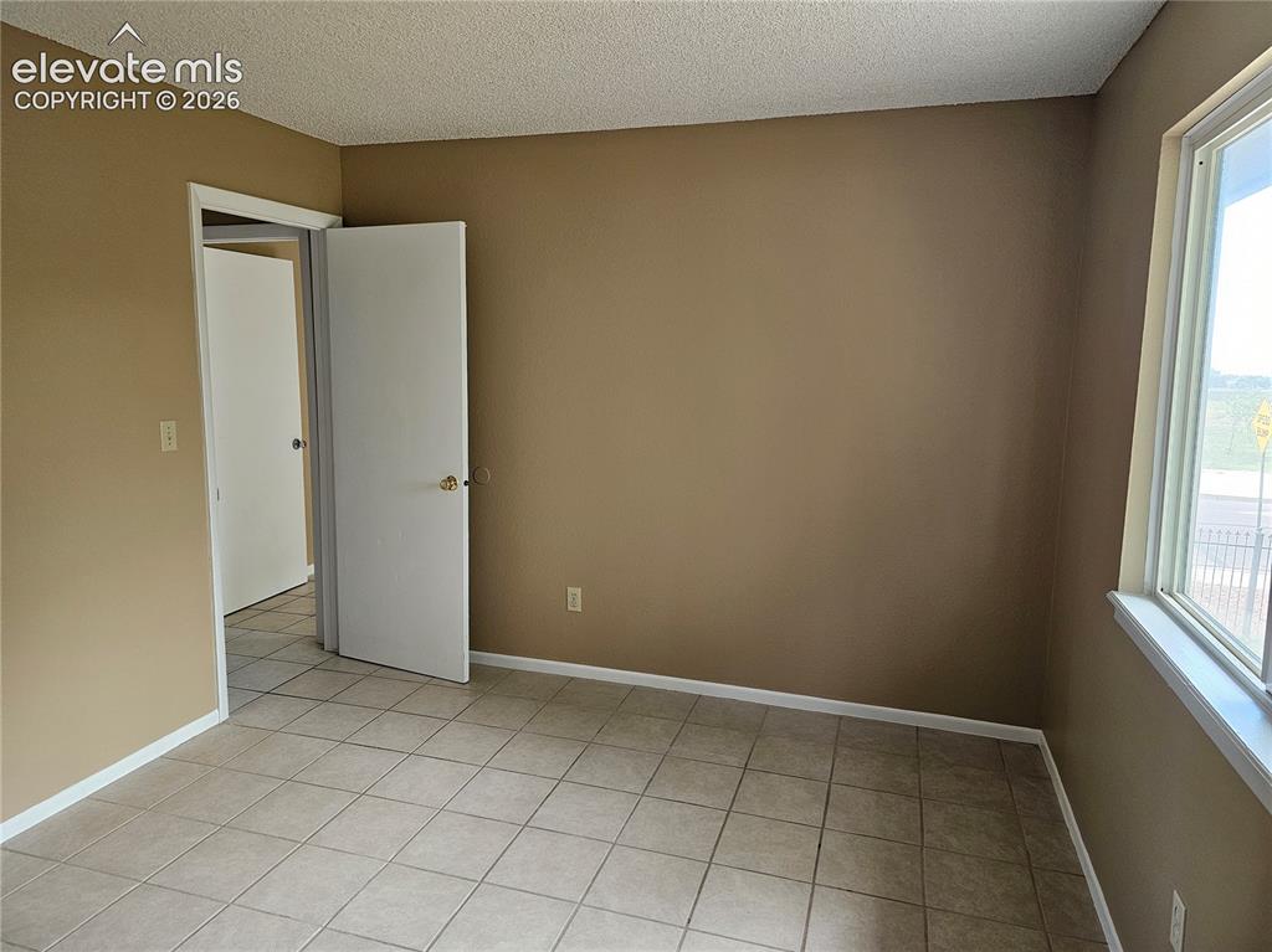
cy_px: 476
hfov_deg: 74.0
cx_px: 636
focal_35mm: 23
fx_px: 845
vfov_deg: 58.8
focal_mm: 6.3
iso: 320
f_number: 1.7
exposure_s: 1/120
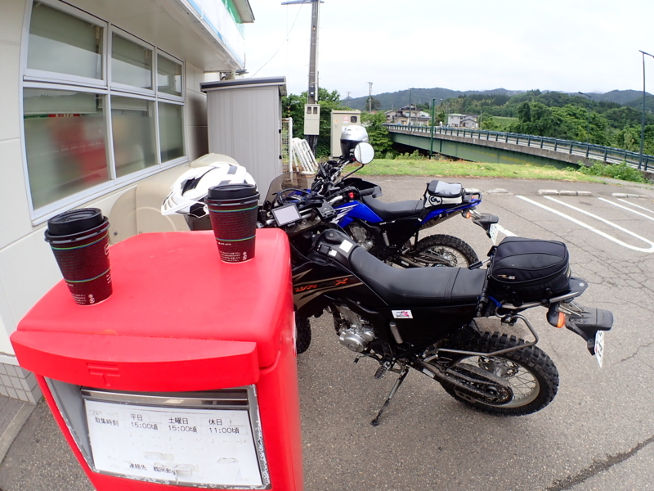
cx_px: 327
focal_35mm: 25
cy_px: 246
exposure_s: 1/100
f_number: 2.8
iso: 100
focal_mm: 4.5
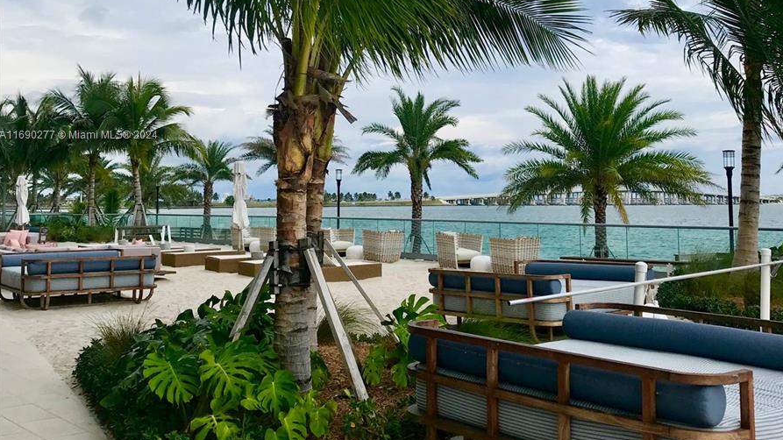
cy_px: 136
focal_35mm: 41
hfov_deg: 49.4
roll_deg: +0.6
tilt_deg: +4.4
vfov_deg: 28.7
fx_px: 851
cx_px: 392
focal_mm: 3.99
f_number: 1.8
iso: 20
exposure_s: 1/1182
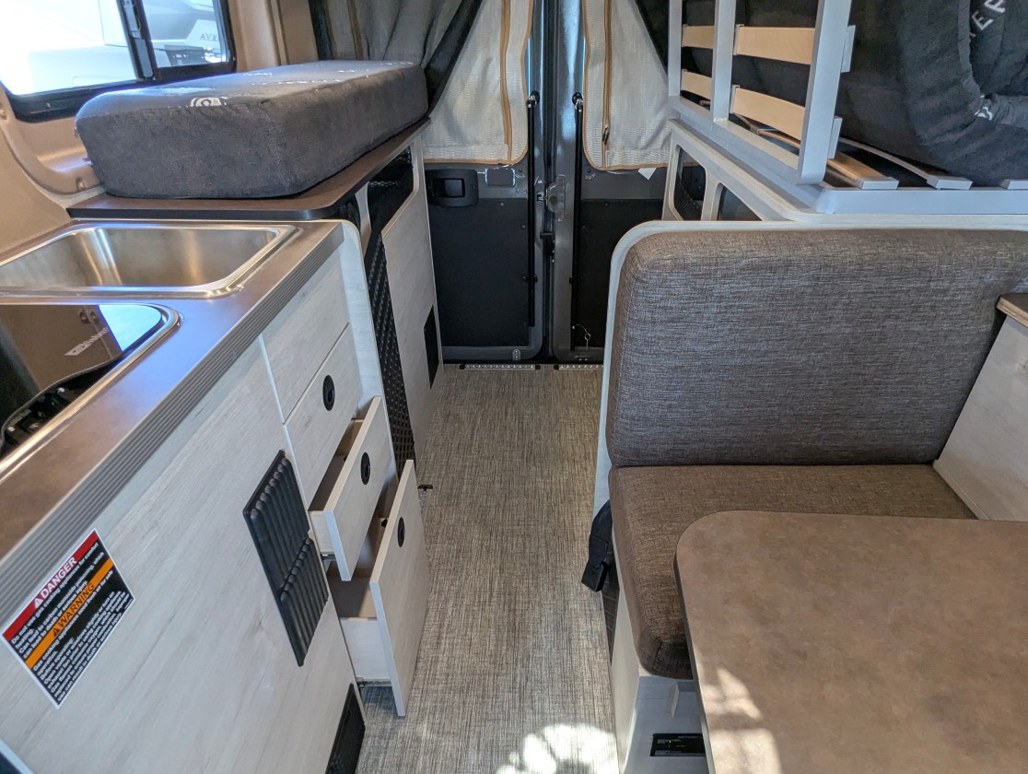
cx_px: 539
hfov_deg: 81.6
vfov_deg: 65.4
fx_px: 595
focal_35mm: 20
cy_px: 470
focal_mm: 2.35
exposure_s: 1/71.7
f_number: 2.2
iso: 176
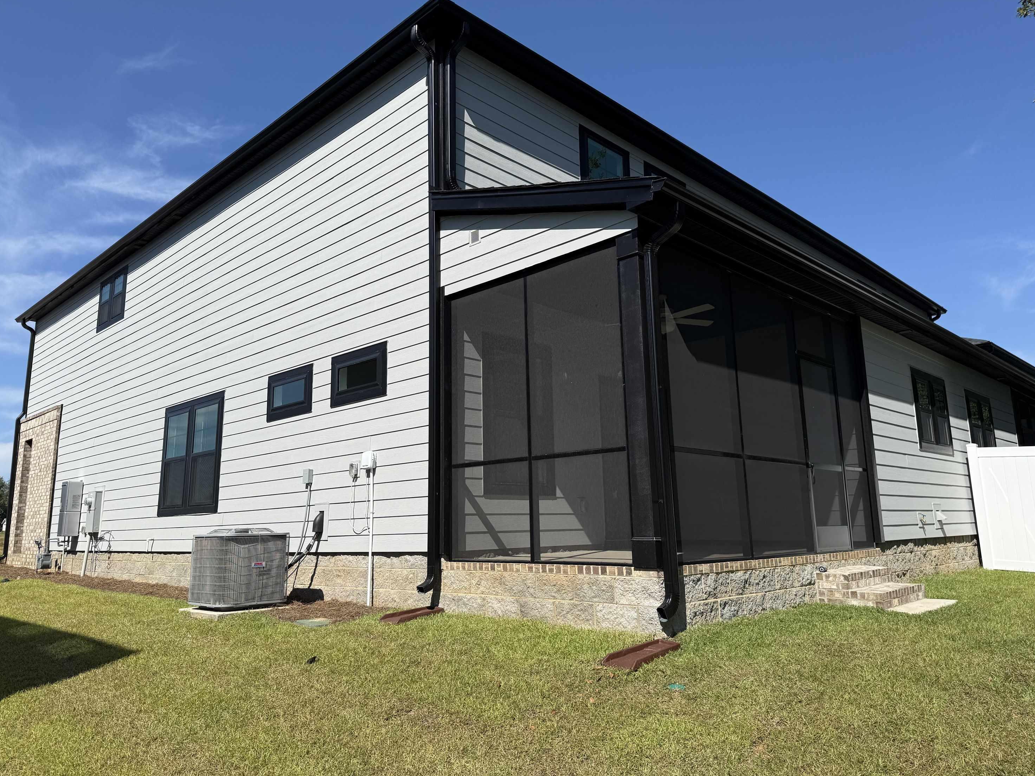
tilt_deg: +11.7
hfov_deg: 69.4
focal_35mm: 25
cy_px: 372
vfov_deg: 54.9
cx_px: 517
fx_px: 748
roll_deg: +1.0
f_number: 1.78
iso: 80
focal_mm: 6.76
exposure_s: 1/5714
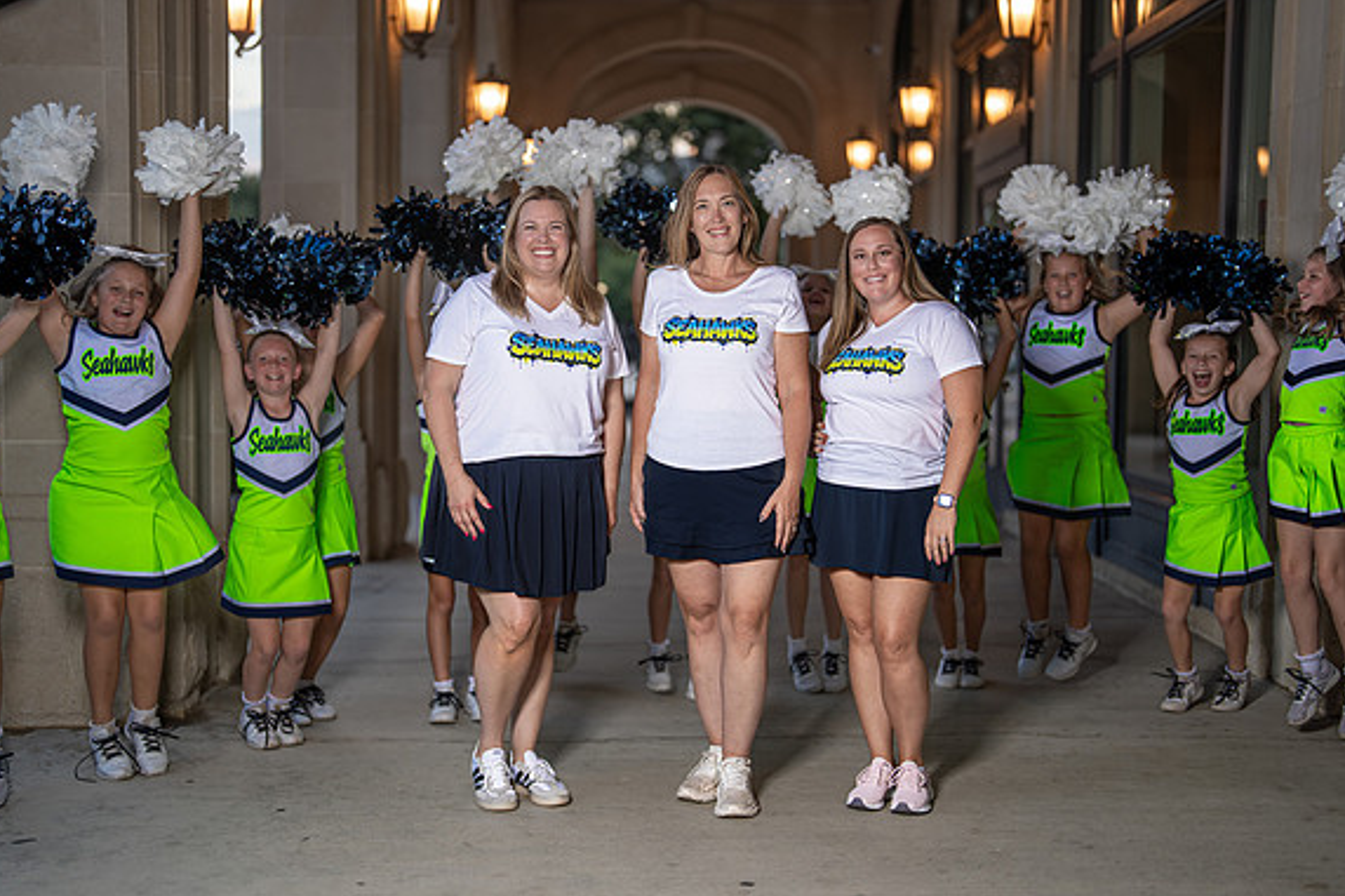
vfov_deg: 26.0
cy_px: 451
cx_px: 656
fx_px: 1942
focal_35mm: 52
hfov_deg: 38.2
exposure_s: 1/400
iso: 100
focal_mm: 50
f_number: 1.2
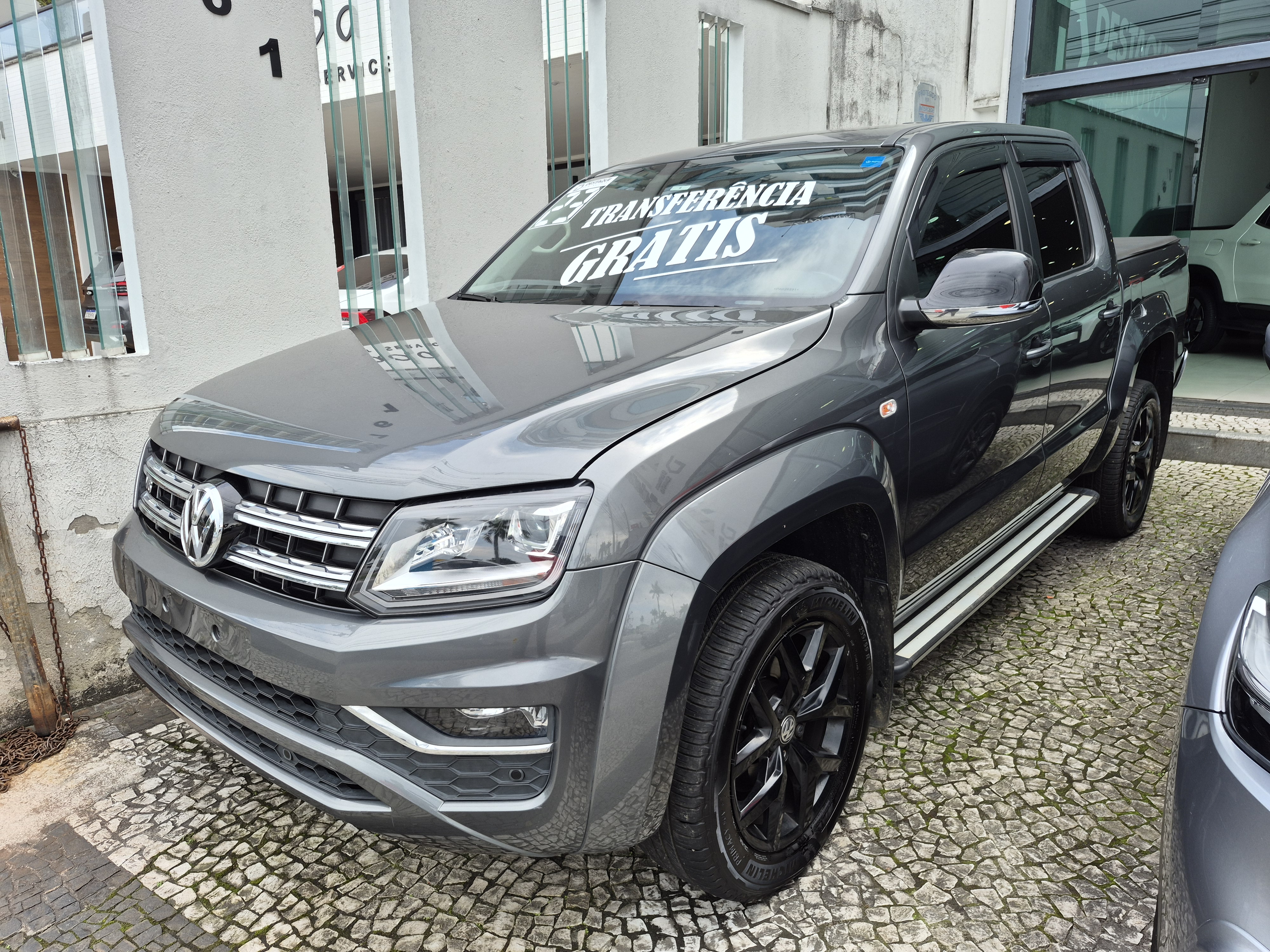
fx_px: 844
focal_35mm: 23
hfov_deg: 73.9
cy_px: 476
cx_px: 635
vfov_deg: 58.9
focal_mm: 5.4
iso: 25
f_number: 1.8
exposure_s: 1/306
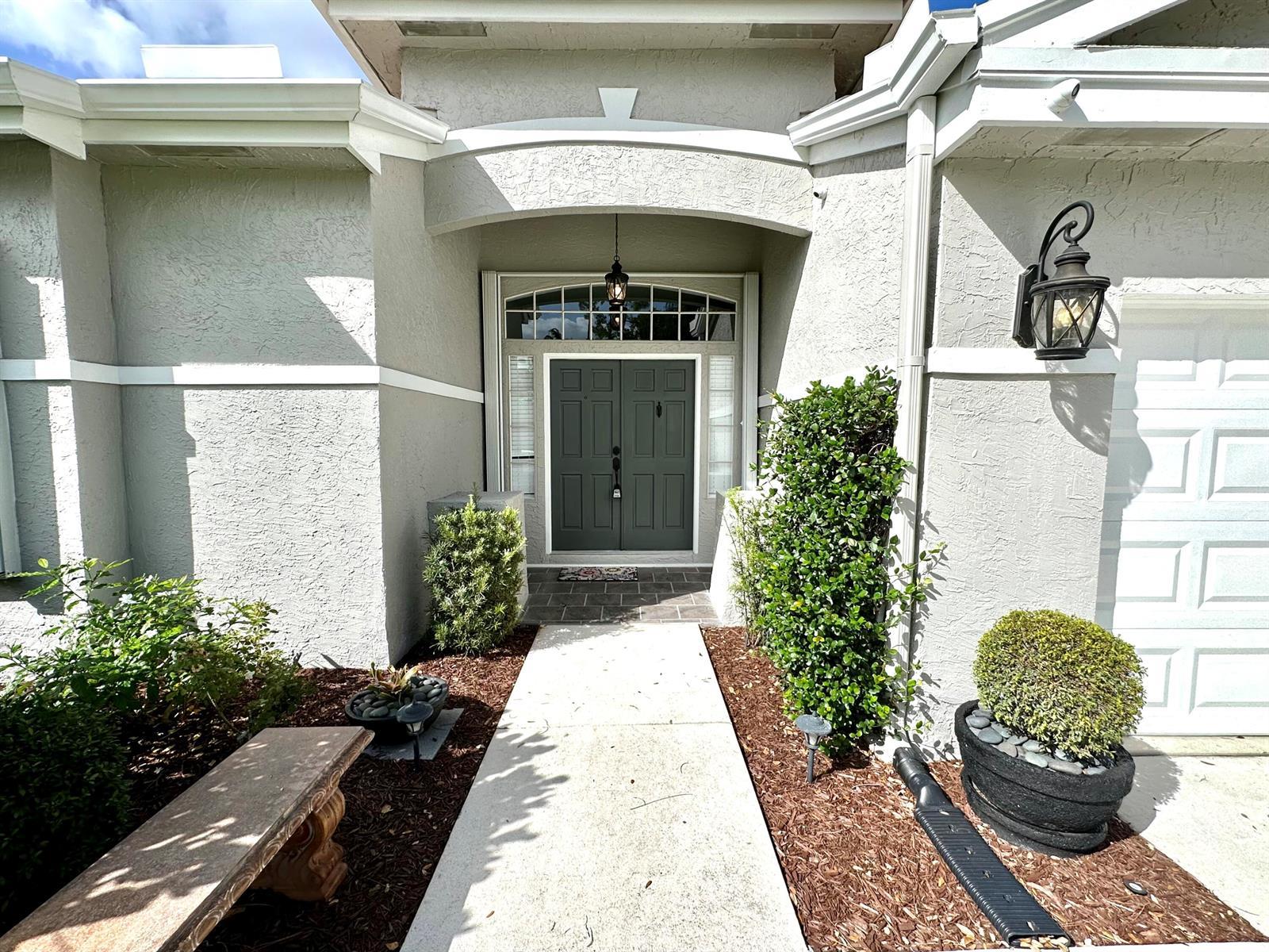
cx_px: 634
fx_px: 513
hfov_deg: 102.1
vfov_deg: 85.7
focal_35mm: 14
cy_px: 476
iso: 50
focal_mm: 2.22
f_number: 2.2
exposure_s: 1/2092
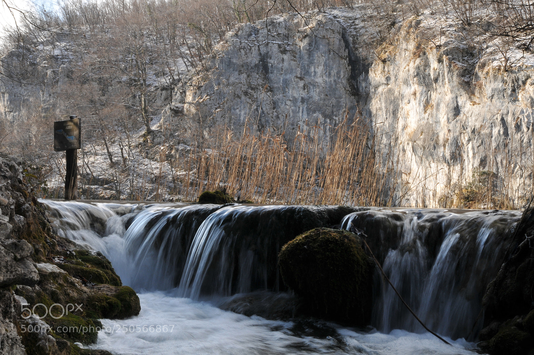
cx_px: 267
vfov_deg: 28.9
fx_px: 689
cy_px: 178
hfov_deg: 42.4
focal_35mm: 46
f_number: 25
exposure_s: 1/15
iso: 220
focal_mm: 31
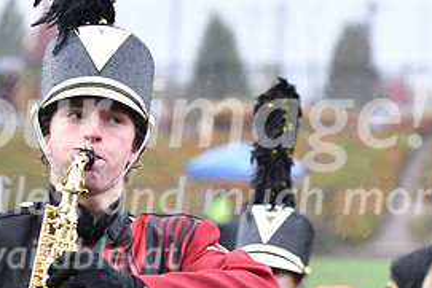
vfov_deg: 3.9
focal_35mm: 353
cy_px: 281
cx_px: 70
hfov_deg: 5.8
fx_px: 4238
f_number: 4
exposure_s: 1/400
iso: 1000
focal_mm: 110
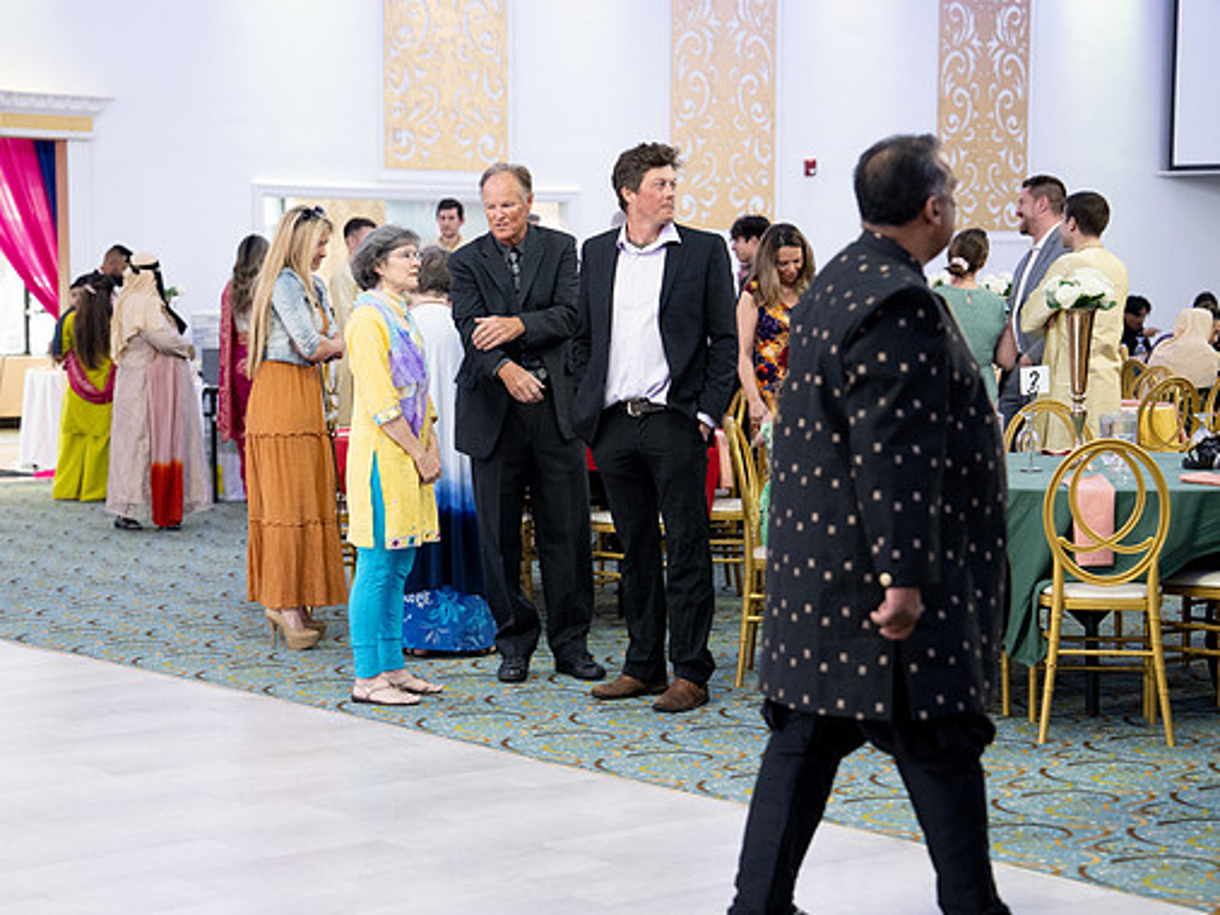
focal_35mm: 77
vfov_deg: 19.1
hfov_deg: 25.3
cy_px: 459
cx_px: 525
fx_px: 2713
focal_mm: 70
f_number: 2.8
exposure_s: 1/125
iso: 4000
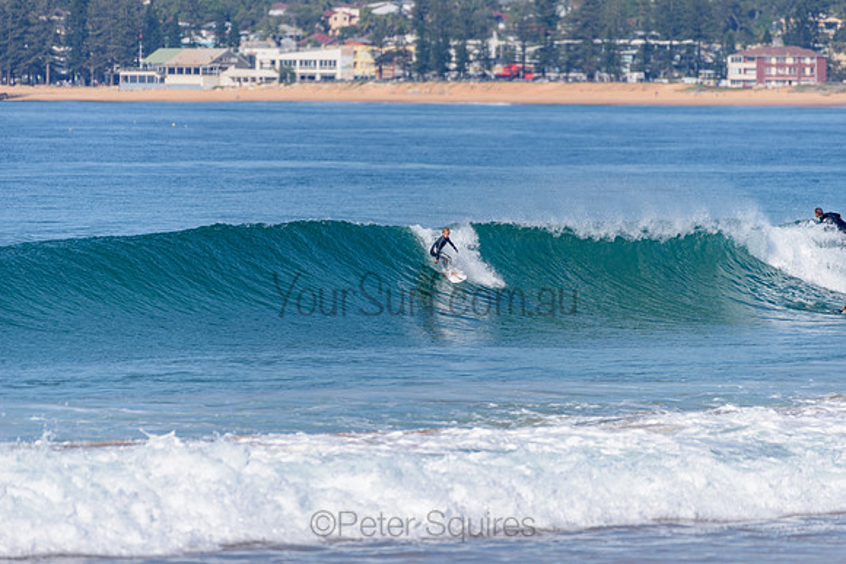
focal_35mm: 500
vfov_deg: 2.8
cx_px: 423
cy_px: 282
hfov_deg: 4.1
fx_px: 11752
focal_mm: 500
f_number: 5.6
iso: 100
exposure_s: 1/2000
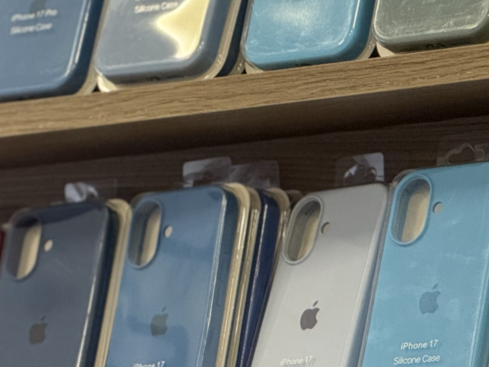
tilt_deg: +6.1
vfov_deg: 4.3
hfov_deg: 5.7
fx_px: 4889
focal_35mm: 346
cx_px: 340
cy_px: 363
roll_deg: +0.5
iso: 250
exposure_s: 1/99
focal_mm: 15.66
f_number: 2.8
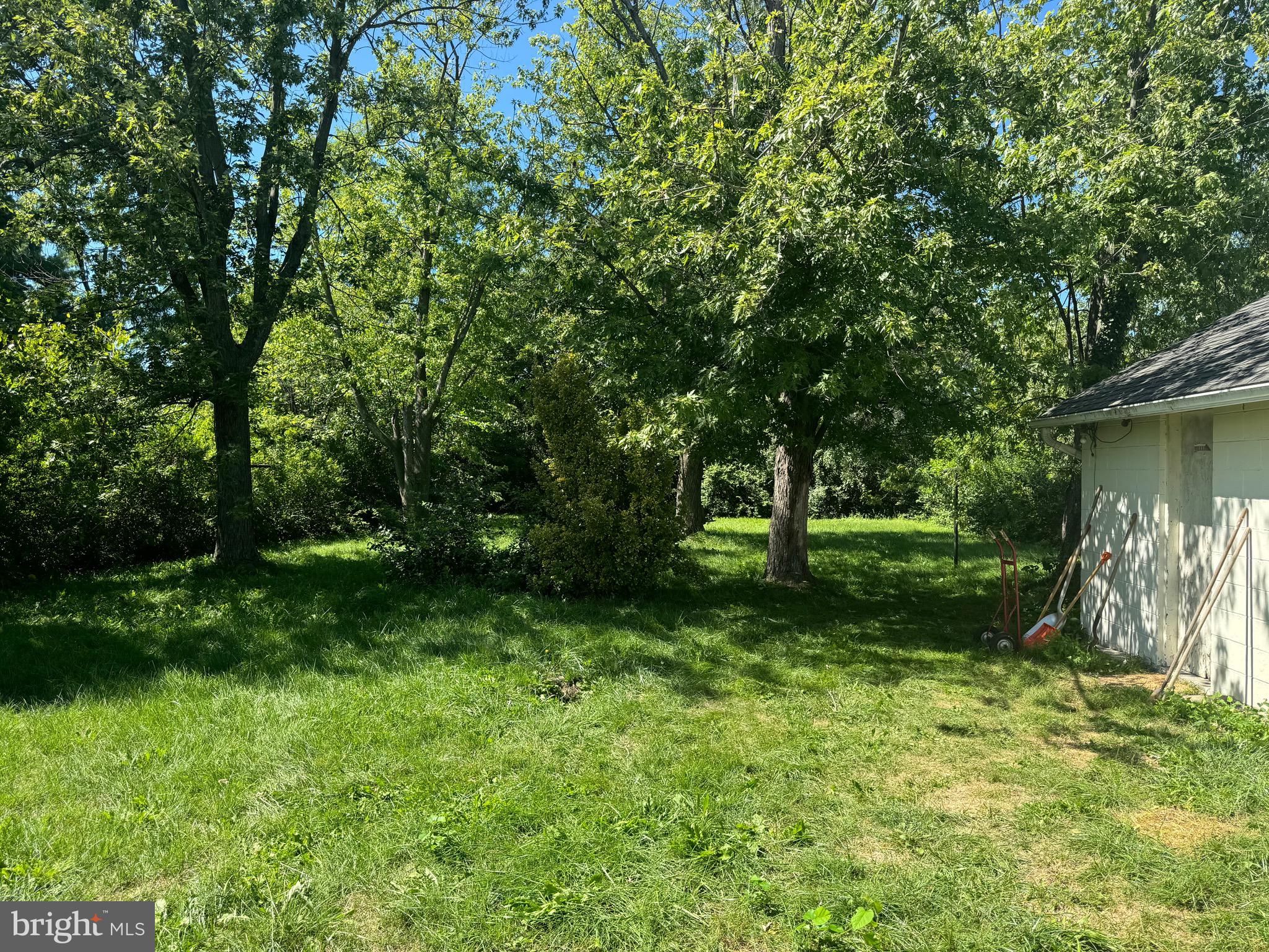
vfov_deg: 56.8
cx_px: 634
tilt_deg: -0.6
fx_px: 880
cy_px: 476
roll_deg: -0.7
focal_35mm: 24
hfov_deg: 71.6
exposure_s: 1/1339
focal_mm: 6.76
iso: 80
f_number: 1.78
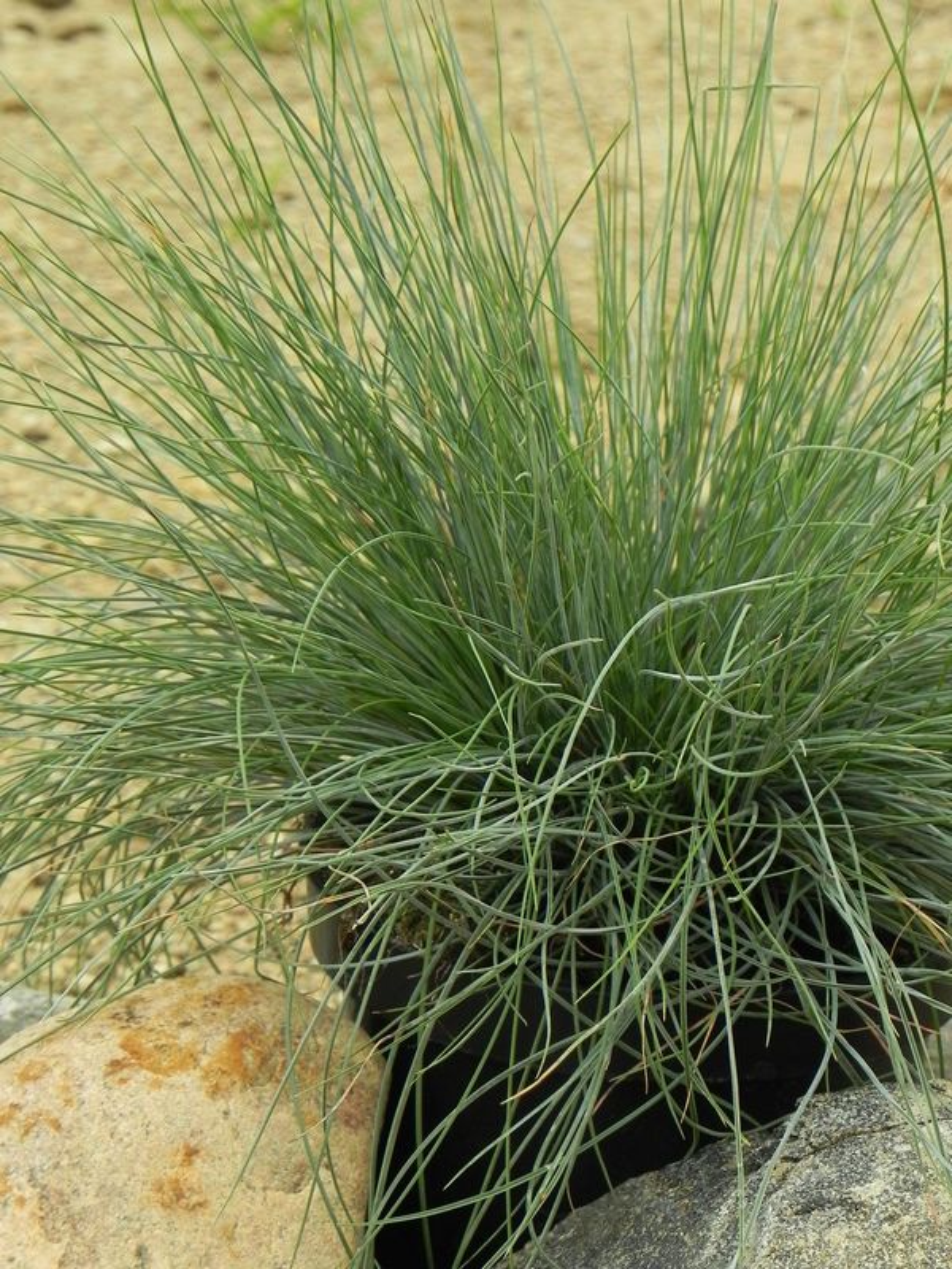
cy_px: 634
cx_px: 476
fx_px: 5280
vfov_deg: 13.7
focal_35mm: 144
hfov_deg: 10.3
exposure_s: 1/160
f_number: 5
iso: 160
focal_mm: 25.7
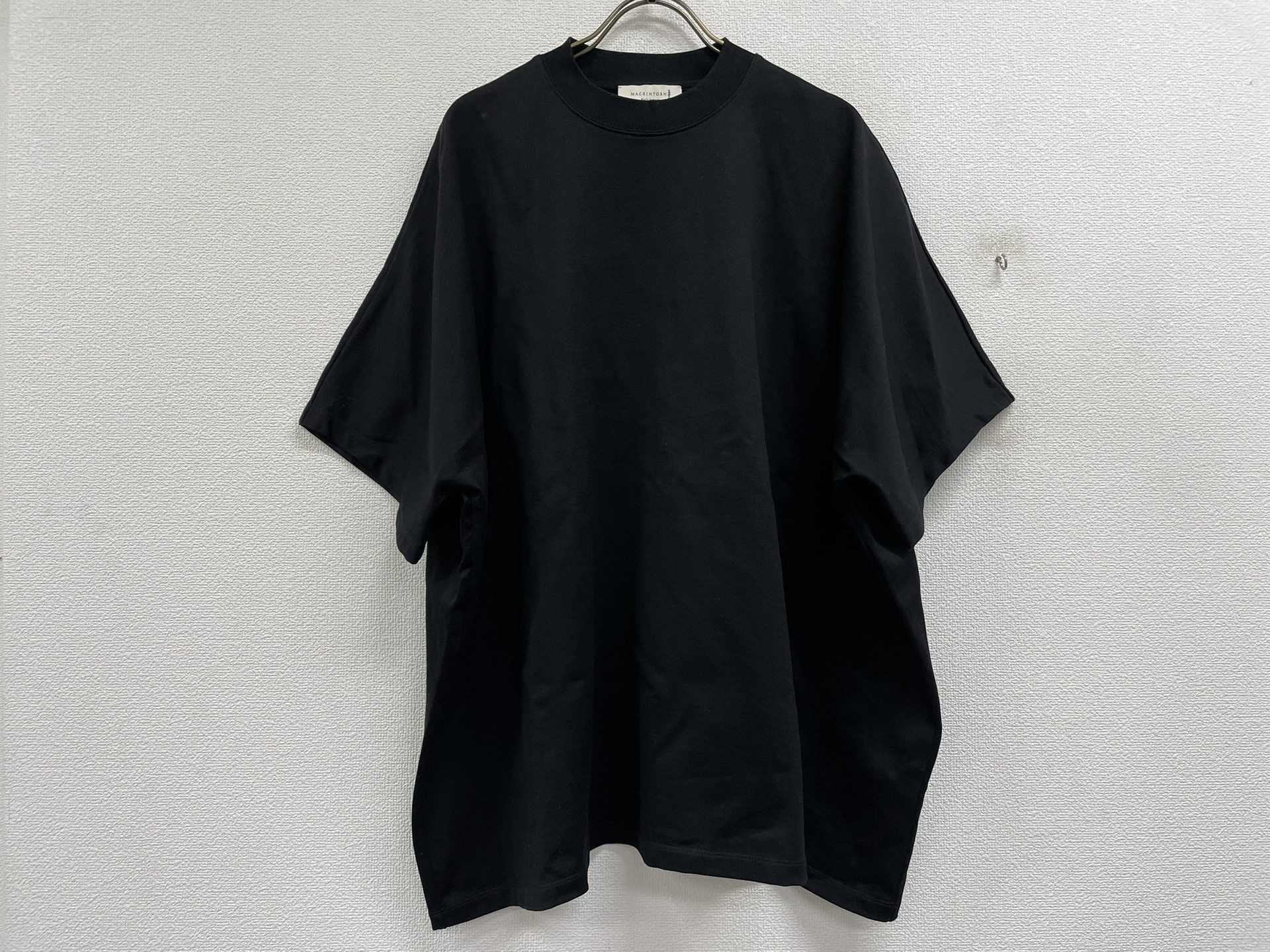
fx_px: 954
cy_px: 476
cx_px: 635
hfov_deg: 67.3
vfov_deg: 53.1
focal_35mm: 26
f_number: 1.6
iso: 100
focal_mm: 4.2
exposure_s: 1/121
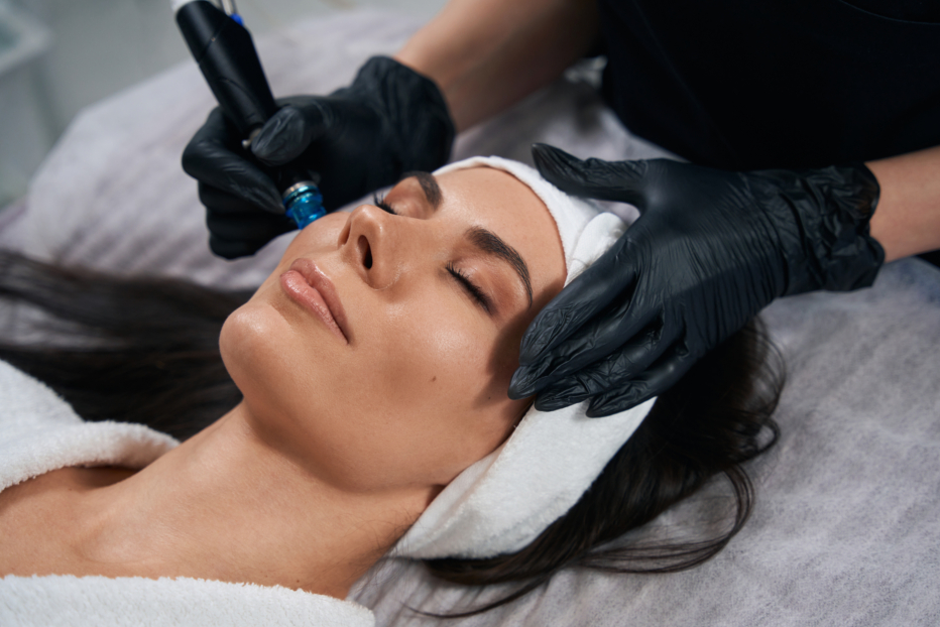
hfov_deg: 29.8
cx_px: 514
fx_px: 1767
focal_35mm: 68
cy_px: 318
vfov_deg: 20.1
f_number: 2.8
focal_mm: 61.6
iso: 320
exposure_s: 1/250
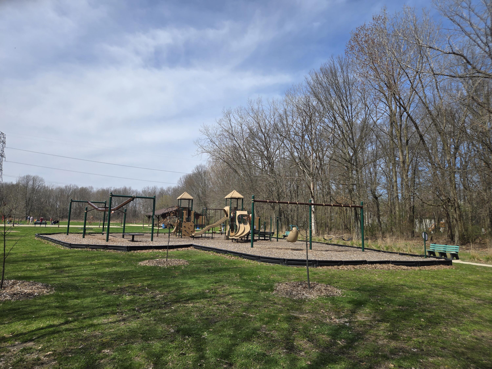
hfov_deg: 73.9
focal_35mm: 23
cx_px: 246
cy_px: 184
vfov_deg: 58.9
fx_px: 327
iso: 25
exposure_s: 1/2621
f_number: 1.8
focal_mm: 5.4
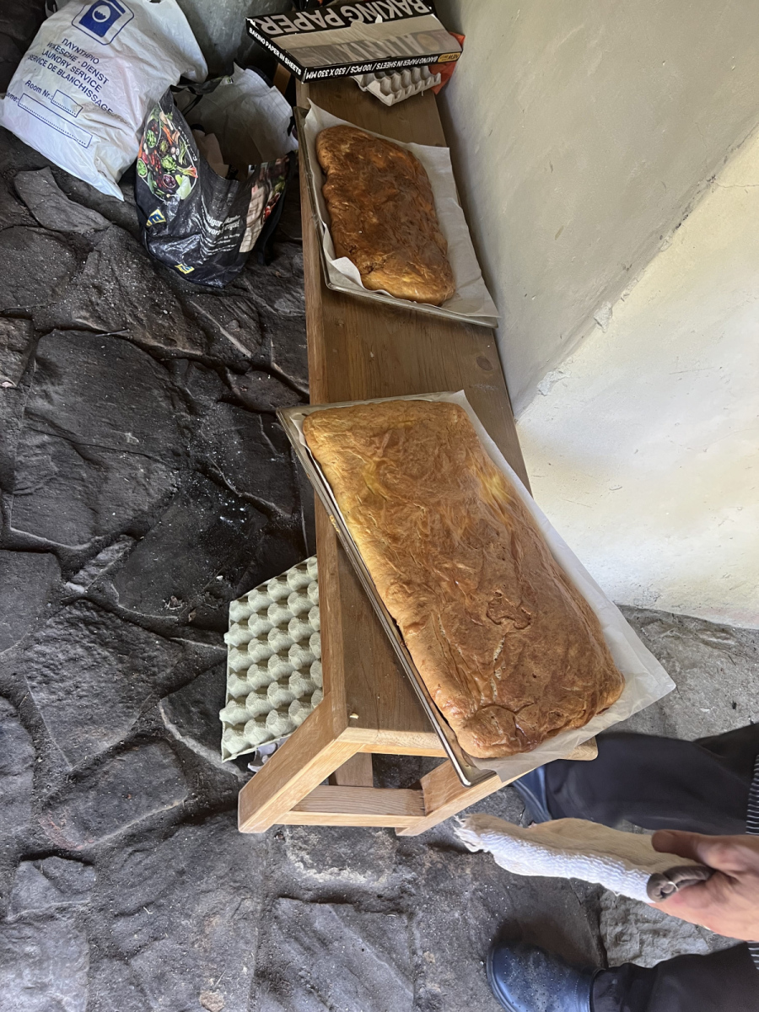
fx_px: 760
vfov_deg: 67.3
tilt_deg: -45.1
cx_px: 380
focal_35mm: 26
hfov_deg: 53.1
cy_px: 506
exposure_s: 1/66
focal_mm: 5.7
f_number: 1.5
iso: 125
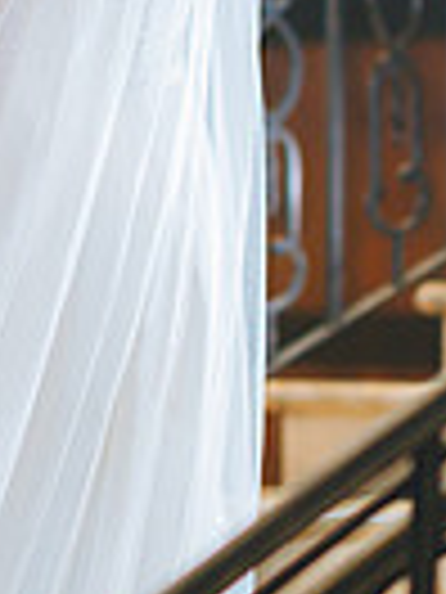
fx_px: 4793
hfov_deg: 5.3
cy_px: -54
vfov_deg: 7.1
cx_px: -52
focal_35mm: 279
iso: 1250
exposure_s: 1/125
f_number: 2
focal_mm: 85
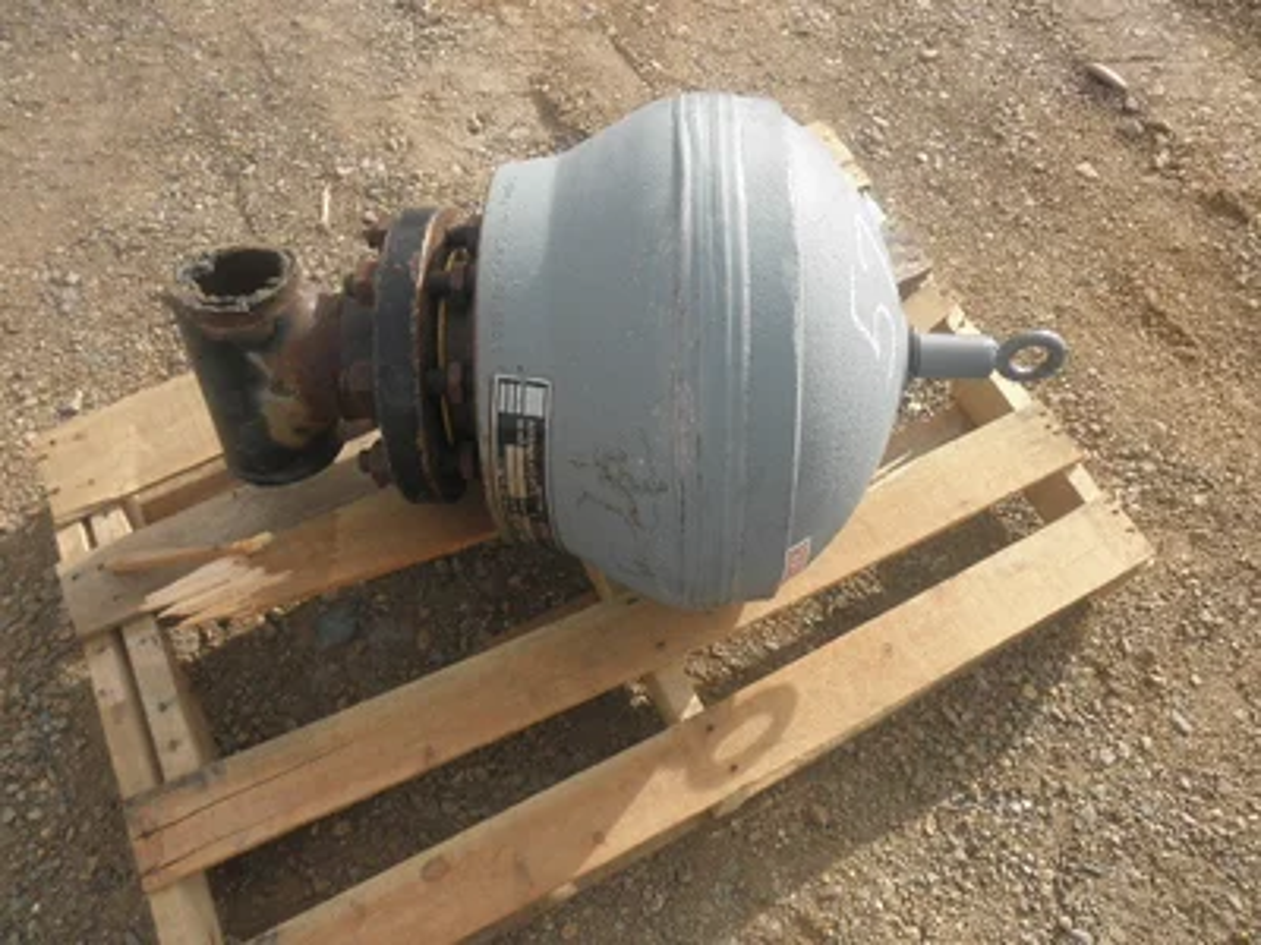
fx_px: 1020
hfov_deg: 63.4
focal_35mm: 28
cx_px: 630
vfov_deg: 49.7
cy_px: 472
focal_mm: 5
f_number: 3
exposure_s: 1/500
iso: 64
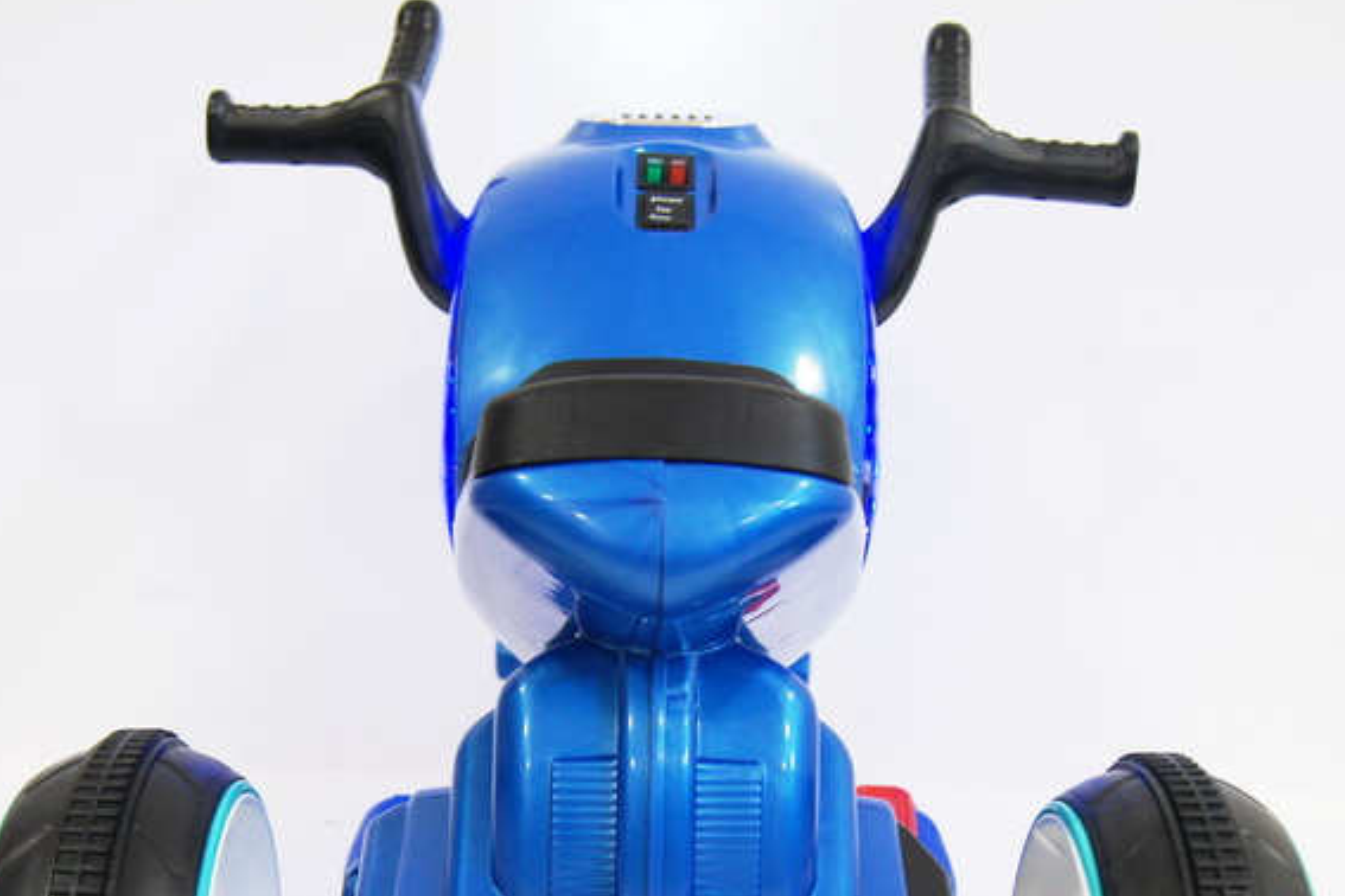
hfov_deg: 34.5
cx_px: 671
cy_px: 773
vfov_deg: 22.9
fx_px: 2167
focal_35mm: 58
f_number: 4
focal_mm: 22
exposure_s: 1/40
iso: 400
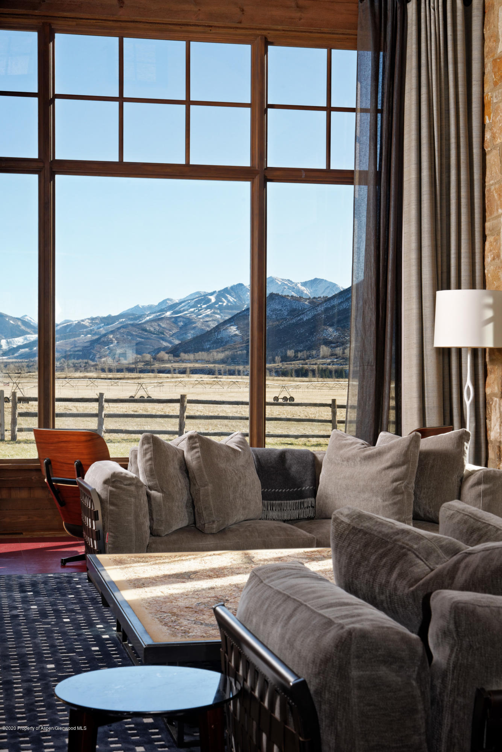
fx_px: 1212
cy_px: 376
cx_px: 251
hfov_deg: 23.4
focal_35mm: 58
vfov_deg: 34.5
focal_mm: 58
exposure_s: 1/50
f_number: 11
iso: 500
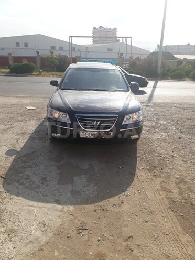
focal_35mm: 27
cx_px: 98
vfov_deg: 65.3
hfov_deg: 51.4
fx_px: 203
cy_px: 130
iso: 40
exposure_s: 1/1364
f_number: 1.9
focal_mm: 3.6
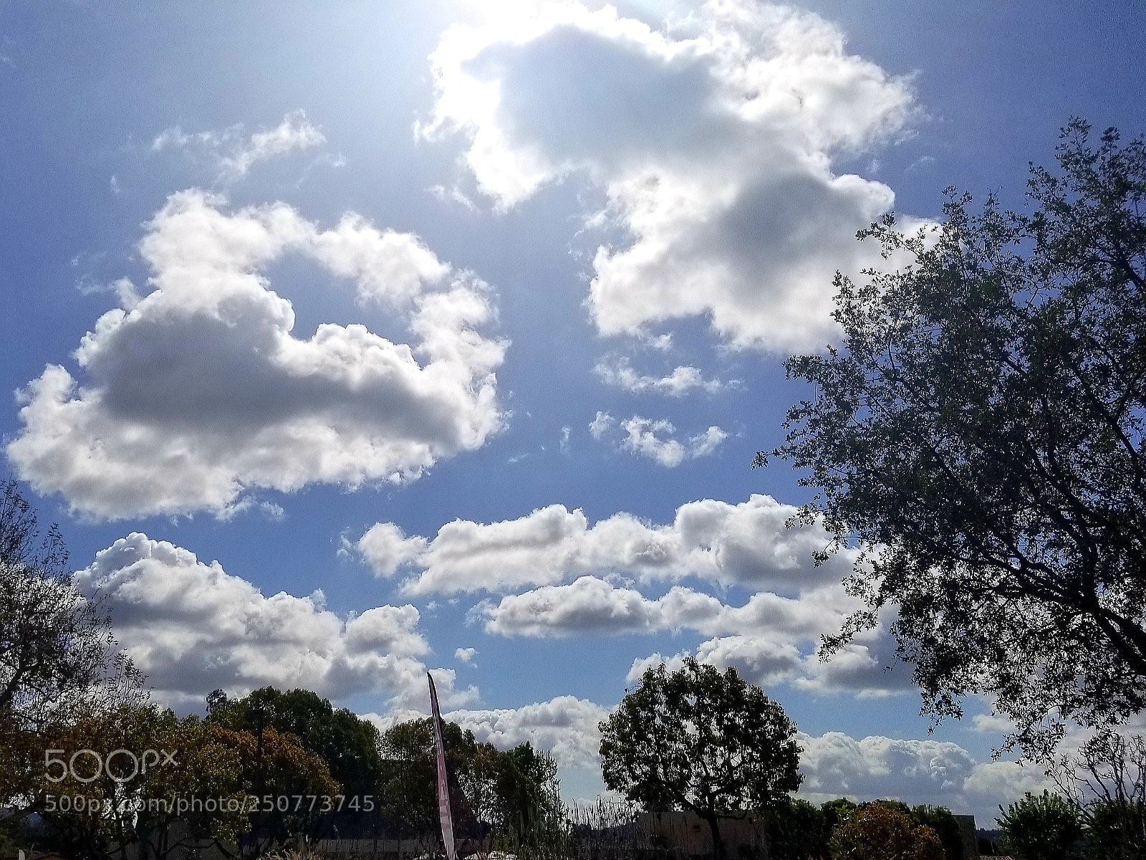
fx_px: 861
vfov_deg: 53.1
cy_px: 430
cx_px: 573
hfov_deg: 67.3
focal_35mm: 26
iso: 50
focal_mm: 4.25
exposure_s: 1/19008
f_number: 1.7
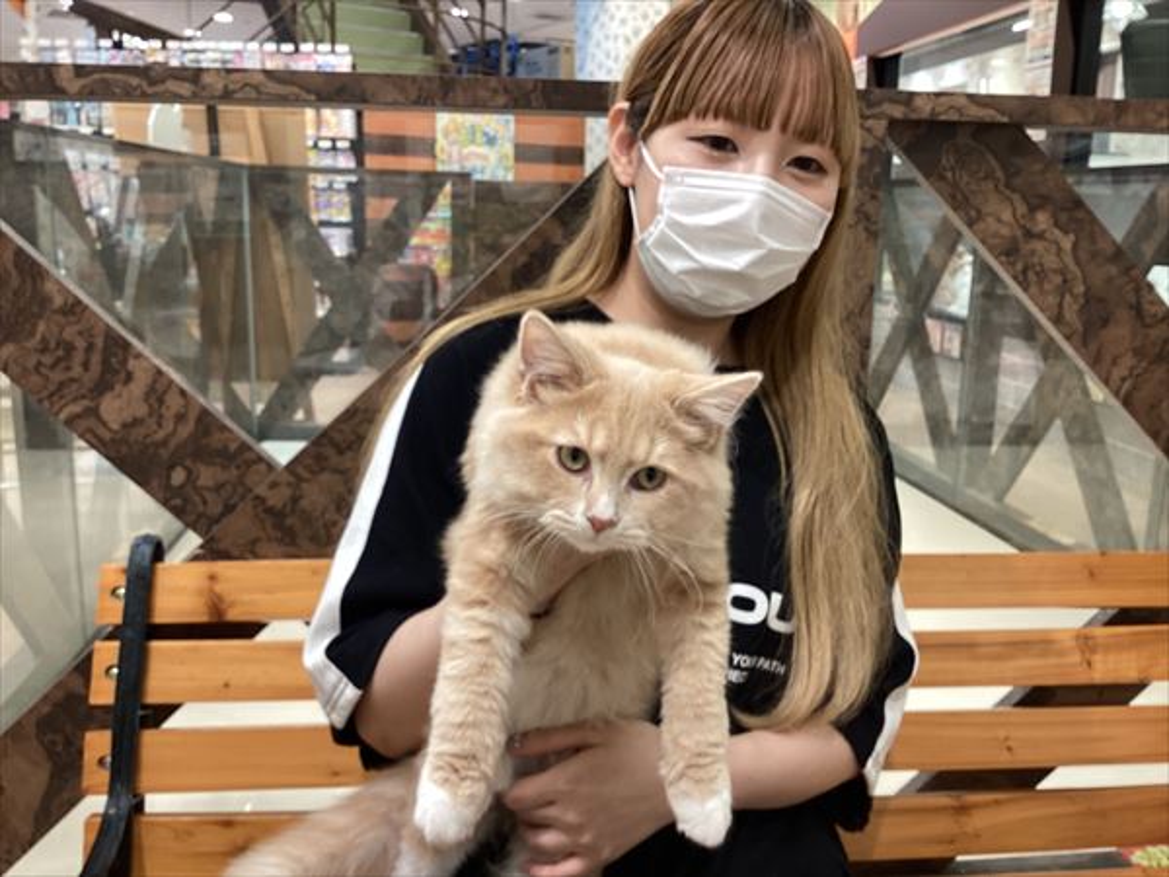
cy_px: 438
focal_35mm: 31
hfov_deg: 58.4
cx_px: 584
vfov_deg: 45.4
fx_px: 1047
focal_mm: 3.3
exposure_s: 1/60
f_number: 2.4
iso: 64
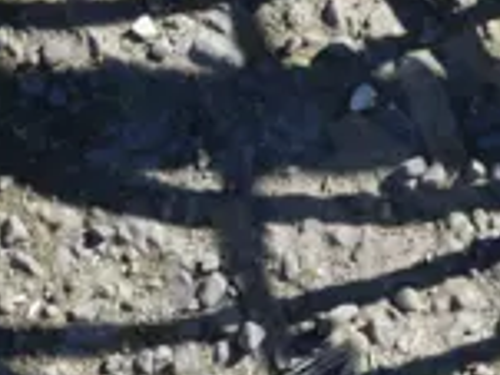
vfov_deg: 4.8
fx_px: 4315
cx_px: 1457
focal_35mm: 299
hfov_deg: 6.2
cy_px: -632
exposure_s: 1/200
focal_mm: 22
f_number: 7.1
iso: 200
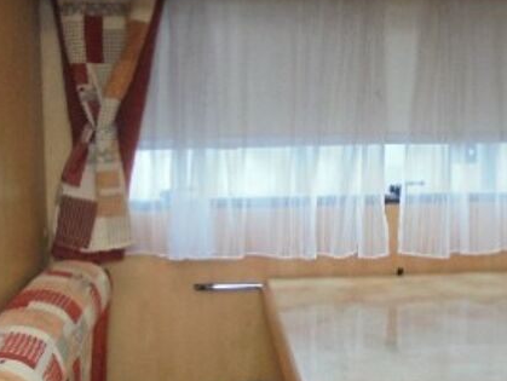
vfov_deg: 23.7
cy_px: 207
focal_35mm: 62
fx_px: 909
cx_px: 358
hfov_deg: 30.8
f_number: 3.5
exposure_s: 1/30
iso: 200
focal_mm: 4.6
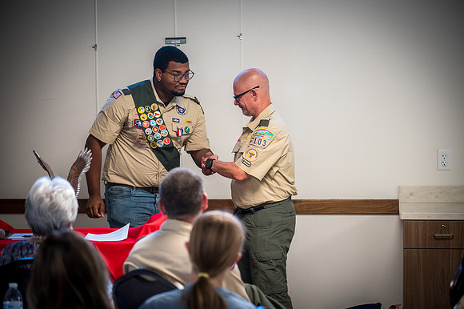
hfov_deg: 17.1
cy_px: 154
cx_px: 232
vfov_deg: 11.4
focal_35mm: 120
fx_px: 1546
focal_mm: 120
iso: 2800
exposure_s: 1/125
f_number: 4
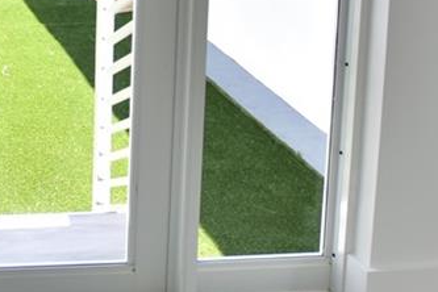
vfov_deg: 16.9
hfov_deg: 24.6
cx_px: -124
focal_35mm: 72
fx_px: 876
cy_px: -160
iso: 100
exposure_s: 1/200
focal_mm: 10
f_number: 3.5
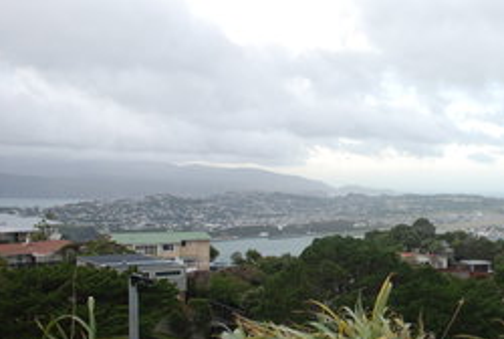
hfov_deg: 39.7
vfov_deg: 28.2
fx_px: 674
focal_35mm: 48
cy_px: 205
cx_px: 387
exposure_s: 1/60
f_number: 4
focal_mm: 20
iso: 200
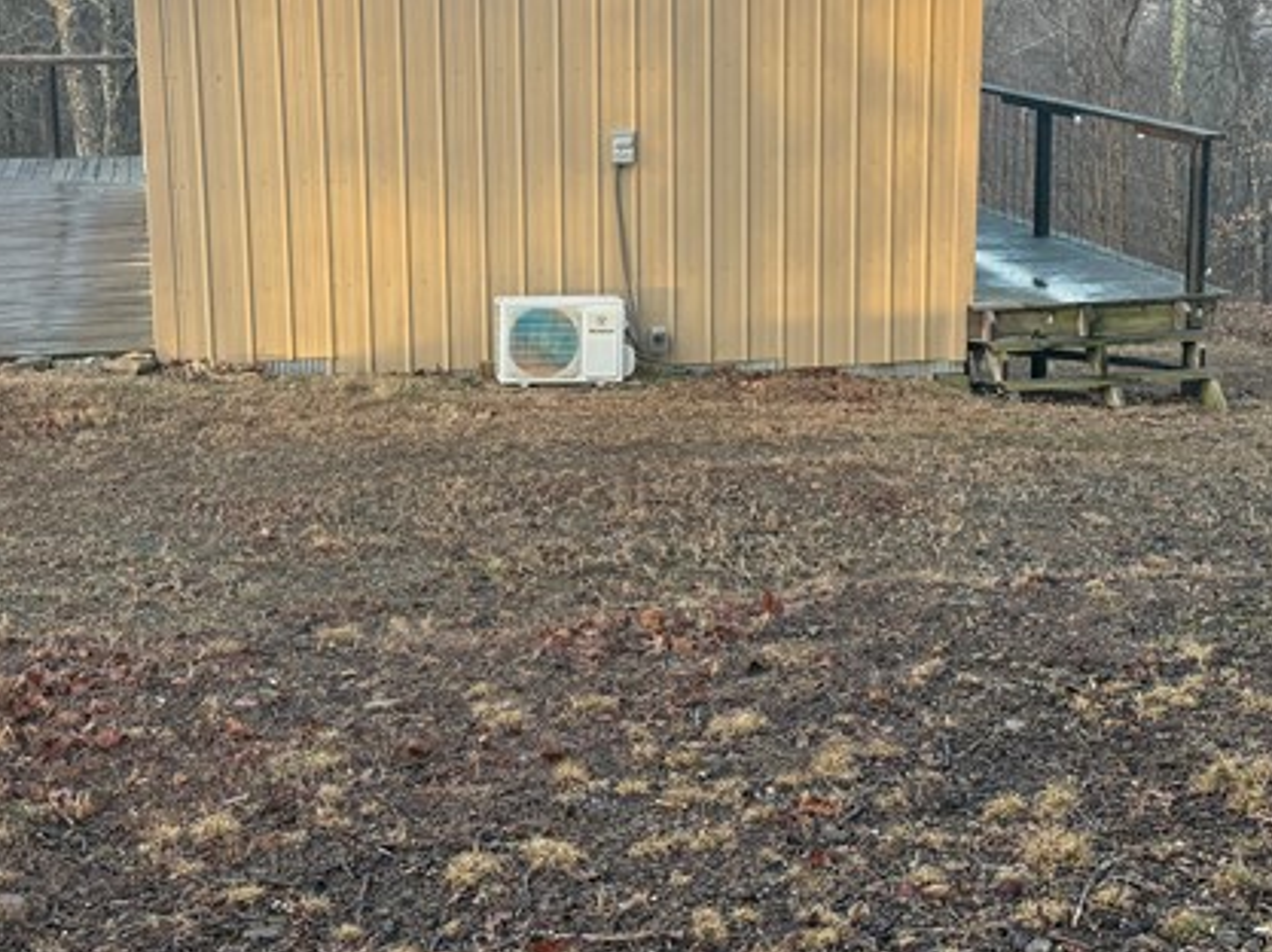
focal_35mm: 59
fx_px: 2166
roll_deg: +1.0
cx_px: 616
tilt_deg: -10.1
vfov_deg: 24.6
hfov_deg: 32.7
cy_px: 287
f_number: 1.78
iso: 125
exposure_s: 1/241
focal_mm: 6.76
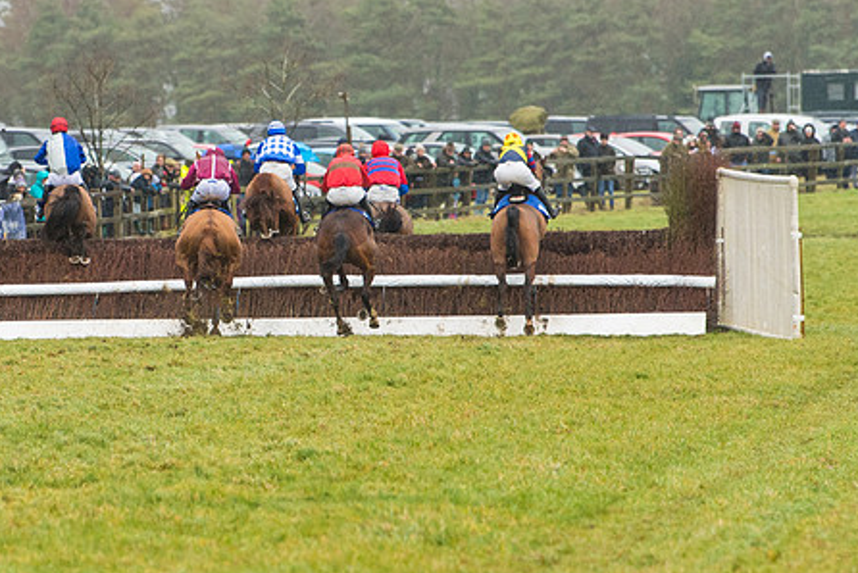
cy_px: 230
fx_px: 10255
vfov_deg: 3.2
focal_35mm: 430
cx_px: 311
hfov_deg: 4.8
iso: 1000
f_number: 4
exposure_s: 1/1000
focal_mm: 200
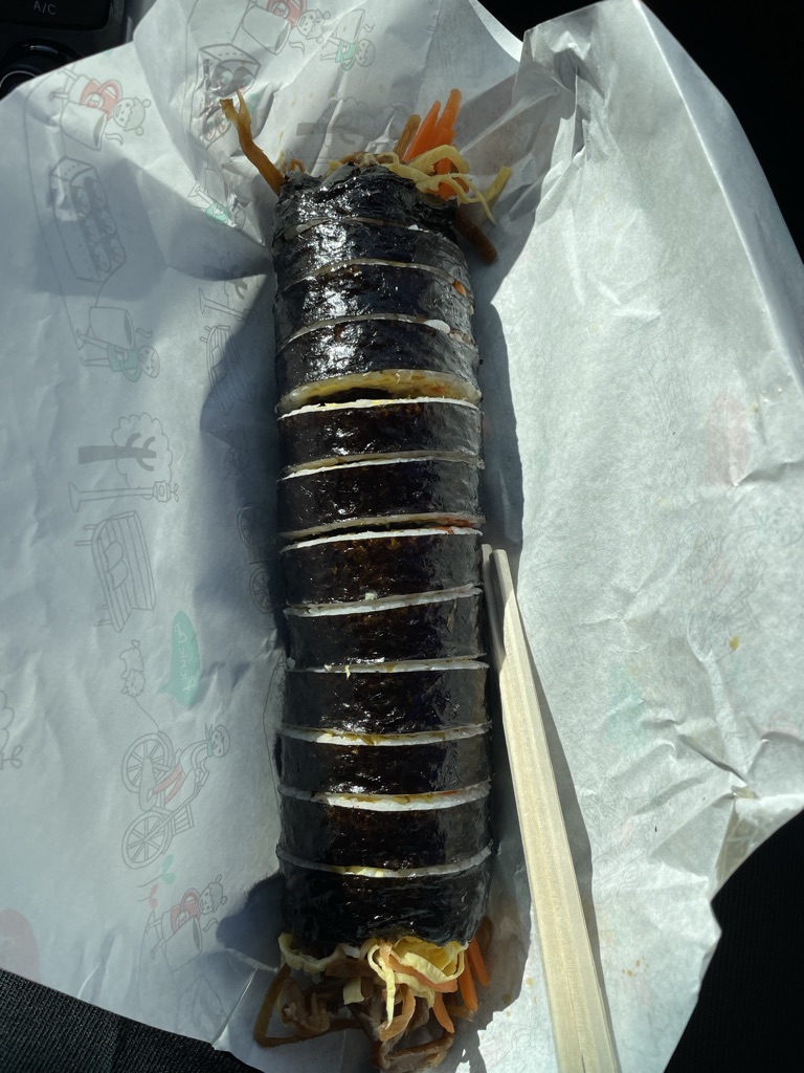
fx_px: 805
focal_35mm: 26
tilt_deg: -62.0
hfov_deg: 53.1
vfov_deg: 67.3
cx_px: 402
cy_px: 536
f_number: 1.6
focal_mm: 4.2
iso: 32
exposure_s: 1/1575
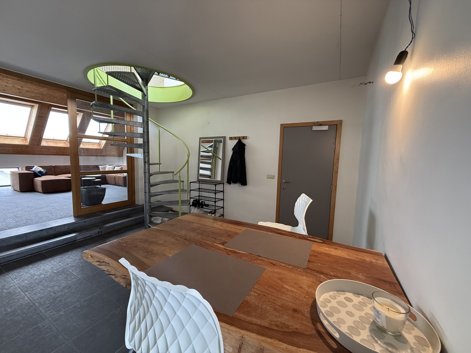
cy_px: 176
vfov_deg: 85.7
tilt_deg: -4.6
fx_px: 190
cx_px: 236
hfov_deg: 102.1
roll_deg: -1.2
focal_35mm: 14
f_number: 2.2
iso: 200
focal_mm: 2.22
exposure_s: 1/50
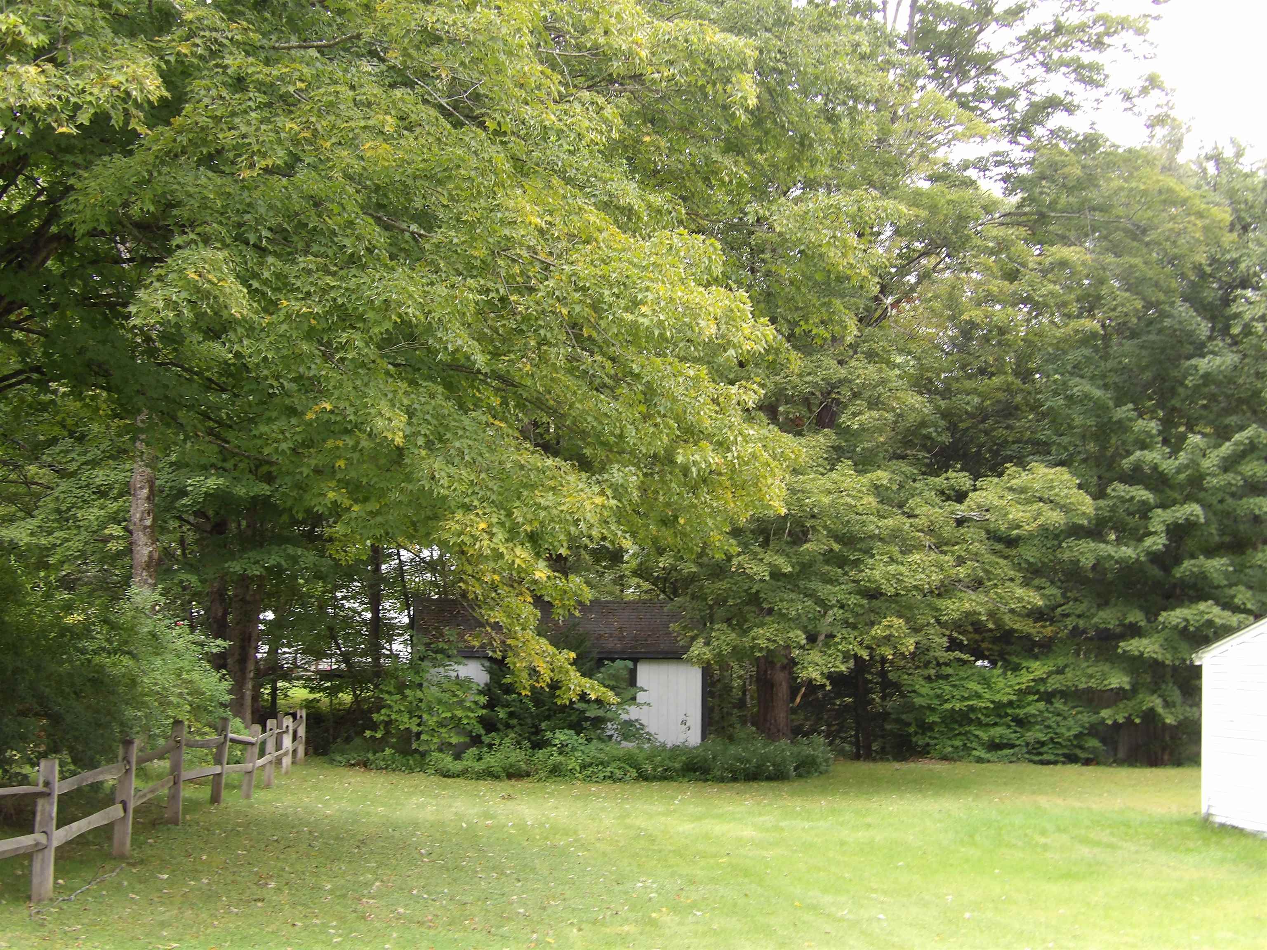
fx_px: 1684
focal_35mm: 46
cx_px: 634
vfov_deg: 31.5
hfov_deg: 41.2
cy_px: 475
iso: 100
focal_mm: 8.2
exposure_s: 1/46
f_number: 3.8
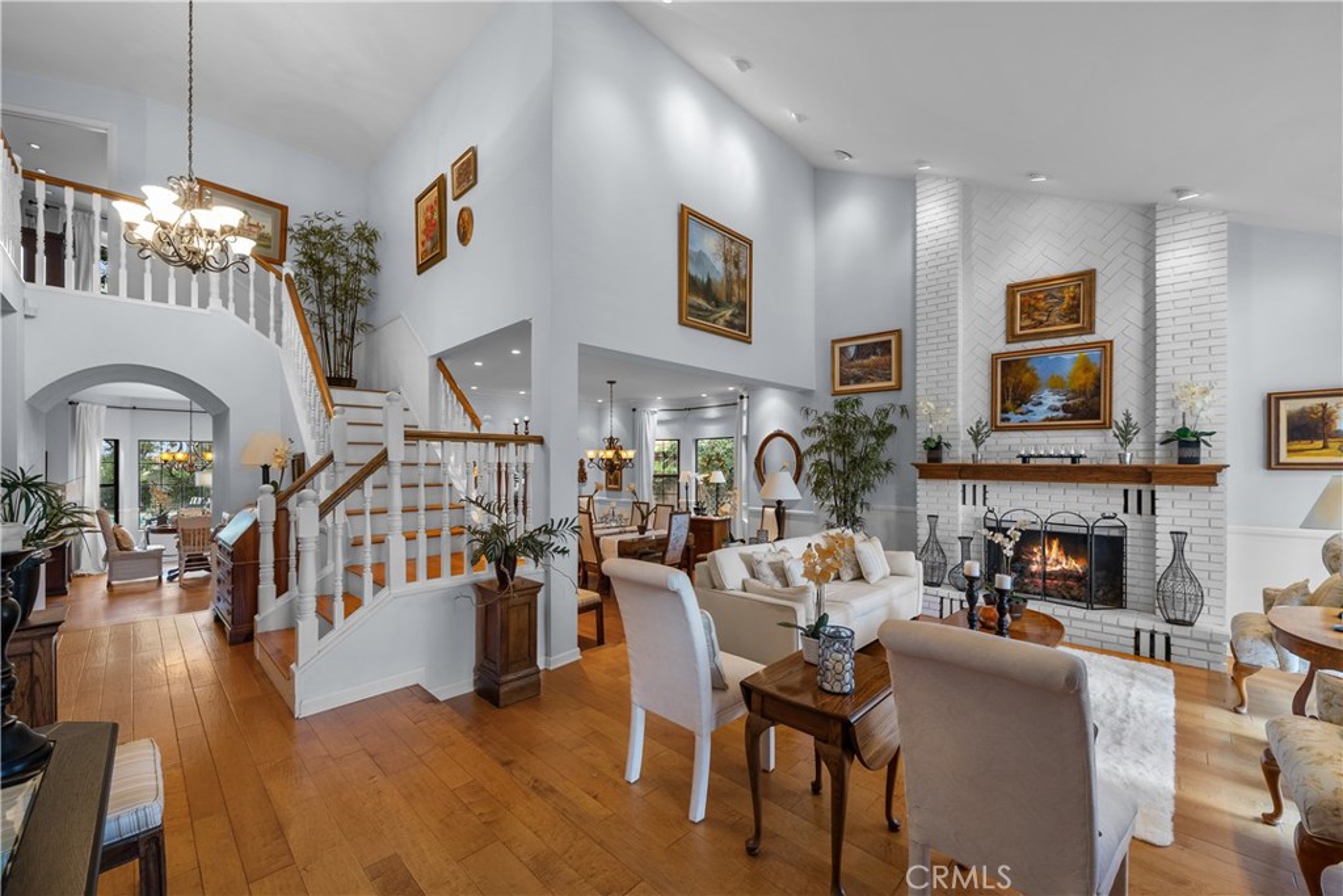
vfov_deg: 85.4
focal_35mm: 13
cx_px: 672
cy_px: 448
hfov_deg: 108.3
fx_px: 485
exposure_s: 1
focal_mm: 13
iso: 100
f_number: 8
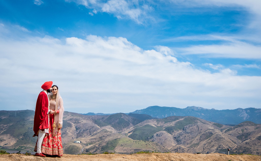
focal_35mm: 68
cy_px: 61
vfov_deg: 18.8
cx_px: 88
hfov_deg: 29.9
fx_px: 485
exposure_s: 1/1600
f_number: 10
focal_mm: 50
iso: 640
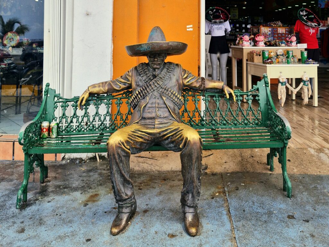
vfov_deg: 58.9
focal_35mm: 23
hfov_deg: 73.9
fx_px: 219
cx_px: 164
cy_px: 124
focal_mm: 5.54
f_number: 1.8
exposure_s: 1/1429
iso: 50
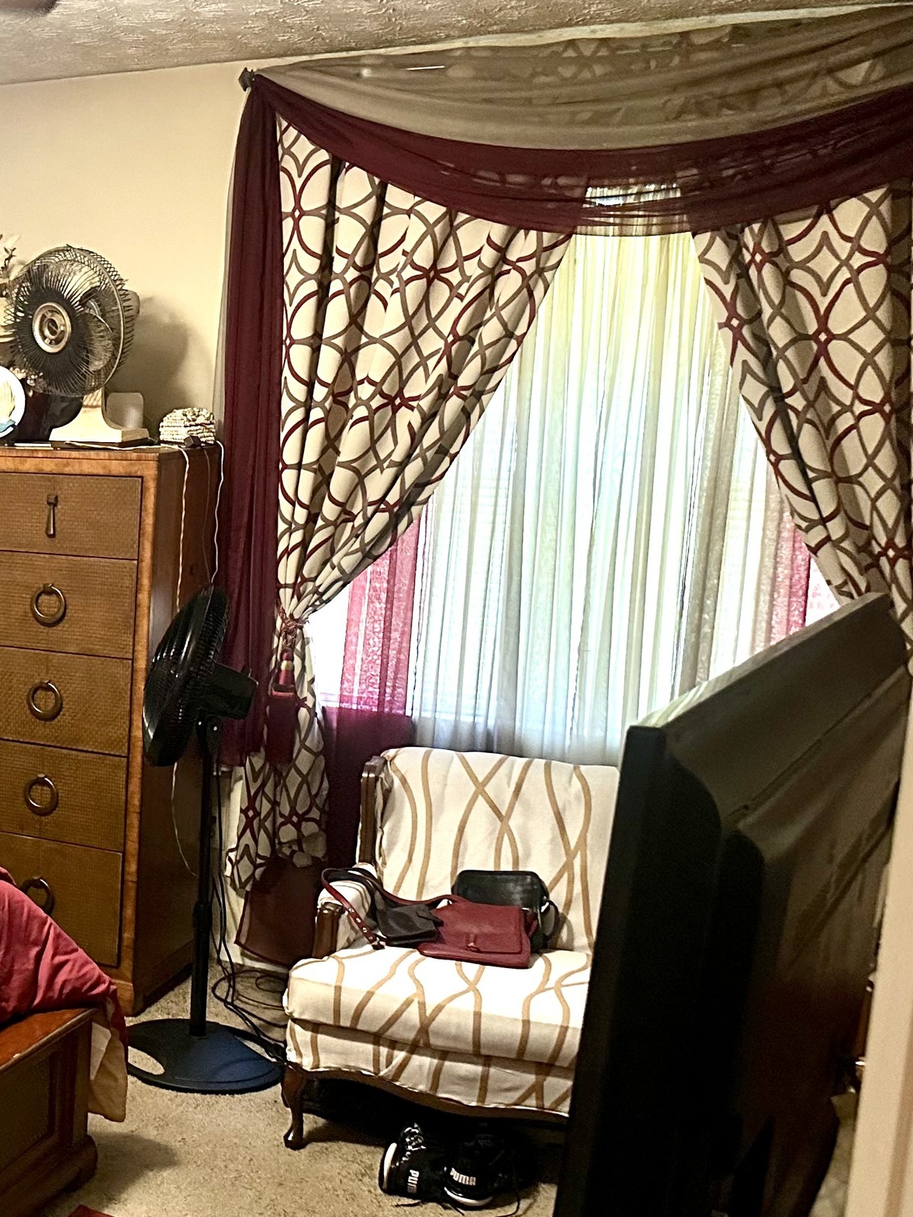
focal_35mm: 47
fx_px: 1653
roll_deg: -1.3
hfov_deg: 27.5
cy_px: 740
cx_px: -156
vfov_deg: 40.2
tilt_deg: -11.0
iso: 1000
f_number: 1.78
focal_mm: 6.86
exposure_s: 1/30
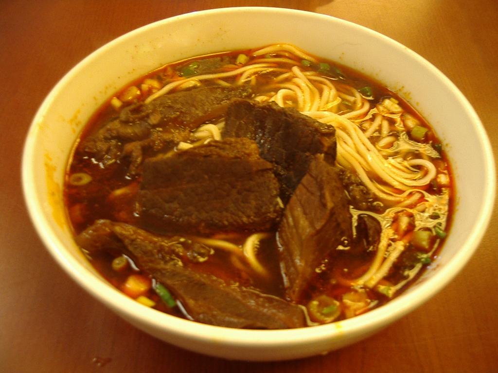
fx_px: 547
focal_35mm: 38
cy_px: 186
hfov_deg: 49.0
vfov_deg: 37.7
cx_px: 249
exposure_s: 1/10
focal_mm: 5.8
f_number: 2.6
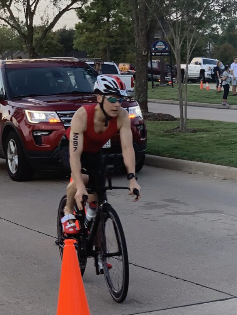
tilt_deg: -7.4
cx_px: 218
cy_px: 204
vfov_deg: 15.4
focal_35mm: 128
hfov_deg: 11.5
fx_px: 1168
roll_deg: -2.4
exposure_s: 1/122
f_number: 2.4
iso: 20
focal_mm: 6
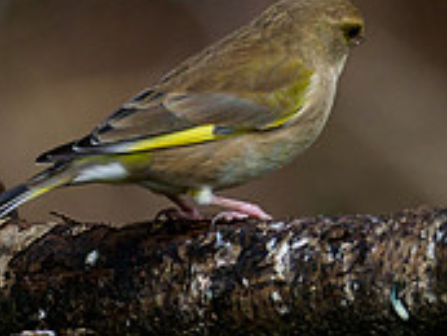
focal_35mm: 2505
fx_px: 32370
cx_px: 278
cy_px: 33
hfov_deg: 0.8
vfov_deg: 0.6
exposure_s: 1/640
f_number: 4
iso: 640
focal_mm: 300
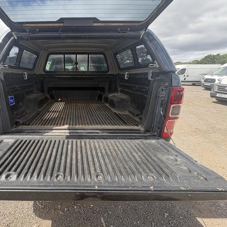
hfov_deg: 80.8
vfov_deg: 84.0
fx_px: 126
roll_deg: -3.2
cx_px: 73
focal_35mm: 17
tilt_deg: -13.1
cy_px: 111
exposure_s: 1/317
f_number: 2.2
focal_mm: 2.22
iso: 64
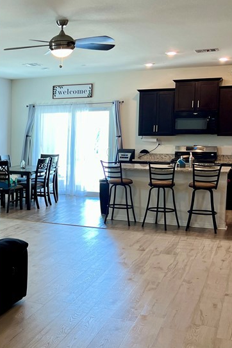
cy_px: 169
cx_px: -39
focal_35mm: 51
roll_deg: +0.2
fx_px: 493
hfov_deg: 24.3
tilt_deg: -5.4
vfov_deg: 38.9
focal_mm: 5.7
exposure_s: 1/120
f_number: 1.5
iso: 125
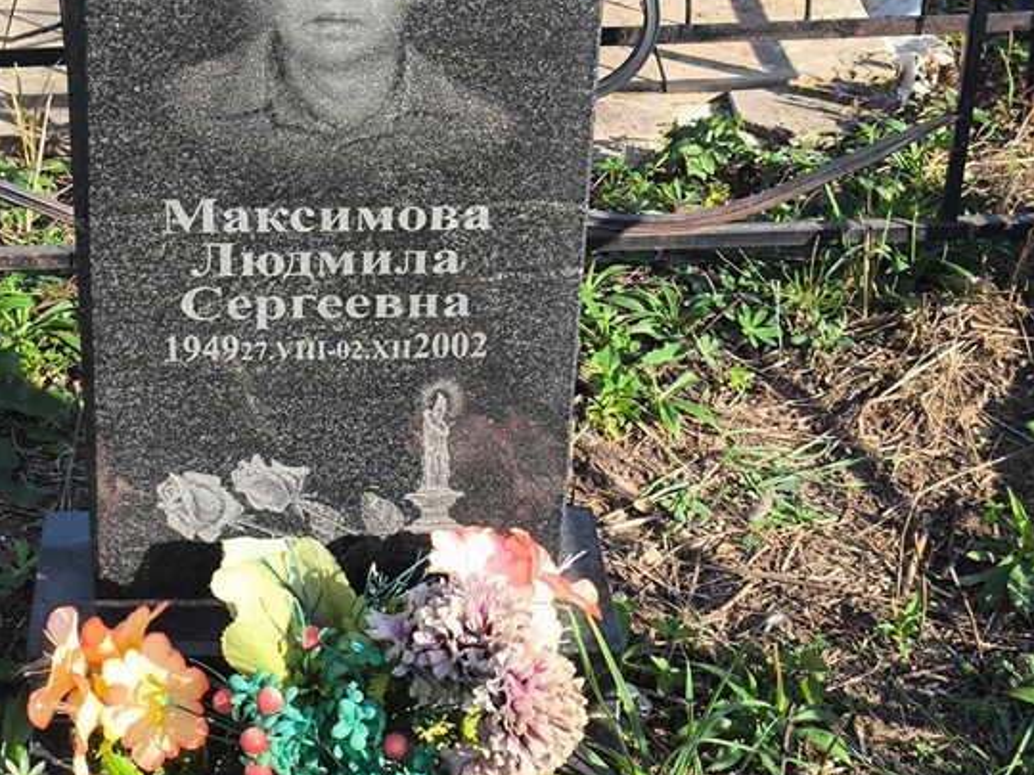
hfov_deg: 26.1
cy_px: 360
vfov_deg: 19.9
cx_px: 302
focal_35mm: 74
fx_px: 2210
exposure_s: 1/636
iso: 50
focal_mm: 4.71
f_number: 1.7
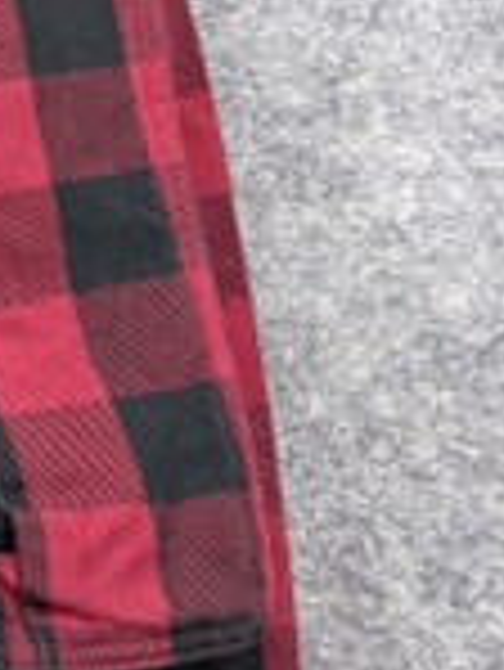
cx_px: -536
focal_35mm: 103
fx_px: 1997
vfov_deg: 19.0
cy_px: 211
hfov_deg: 12.5
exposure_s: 1/100
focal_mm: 6.76
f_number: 1.78
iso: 80
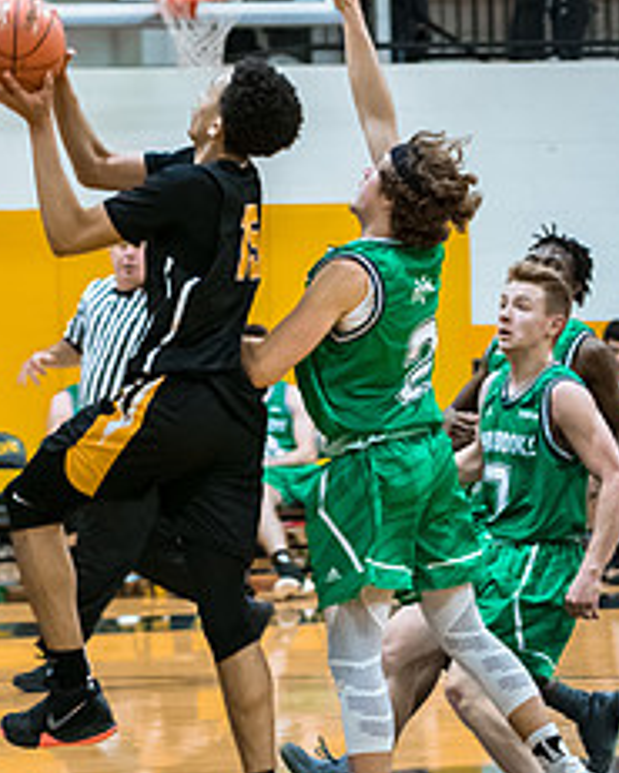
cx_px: 154
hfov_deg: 7.5
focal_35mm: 206
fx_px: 4714
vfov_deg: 9.4
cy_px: 428
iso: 3200
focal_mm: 75
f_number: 2.8
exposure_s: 1/400
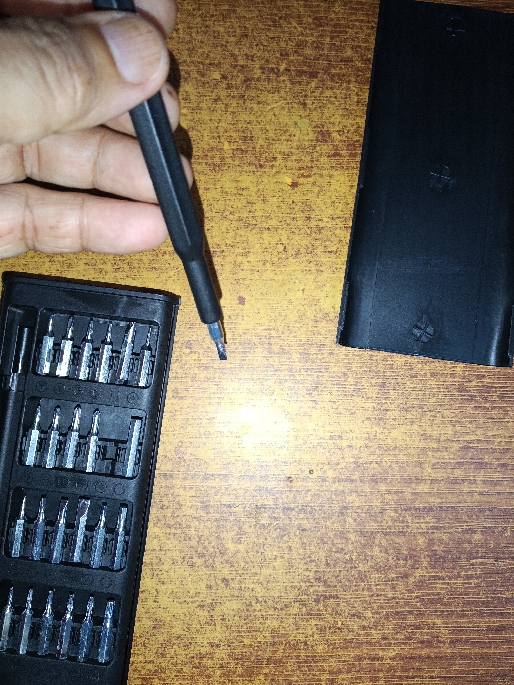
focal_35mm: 28
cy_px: 332
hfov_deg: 49.8
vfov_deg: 63.4
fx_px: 554
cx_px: 261
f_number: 1.8
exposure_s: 1/25
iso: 476
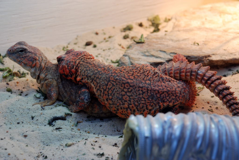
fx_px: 698
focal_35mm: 105
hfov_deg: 19.4
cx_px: 120
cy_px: 80
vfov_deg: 13.1
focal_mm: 70
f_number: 9
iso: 200
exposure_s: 1/25
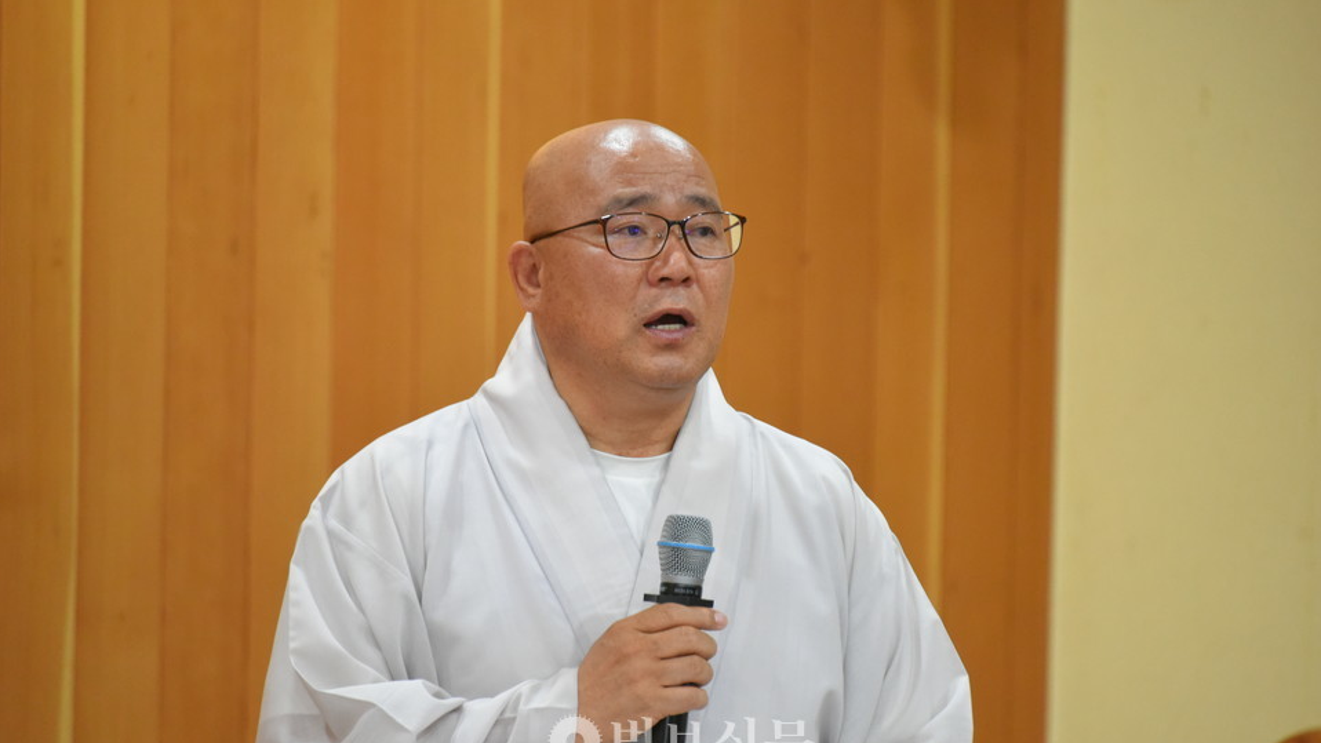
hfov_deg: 6.9
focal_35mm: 315
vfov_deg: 3.9
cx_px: 660
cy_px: 349
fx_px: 11034
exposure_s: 1/100
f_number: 5.6
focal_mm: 300
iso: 5000
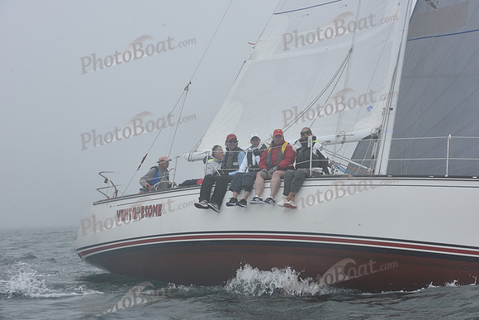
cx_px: 240
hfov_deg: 28.8
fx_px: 932
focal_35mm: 70
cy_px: 160
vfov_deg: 19.5
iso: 250
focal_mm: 70
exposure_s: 1/800
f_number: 10
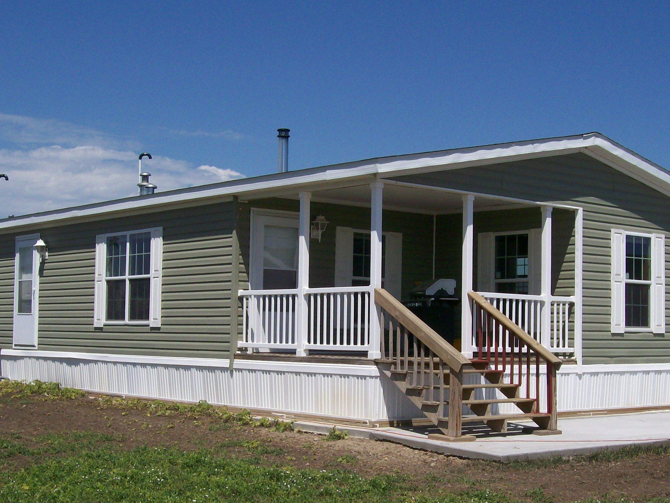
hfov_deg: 33.2
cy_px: 311
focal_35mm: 58
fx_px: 1123
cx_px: 330
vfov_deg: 25.2
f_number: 5.4
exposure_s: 1/998
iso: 80
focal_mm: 7.6
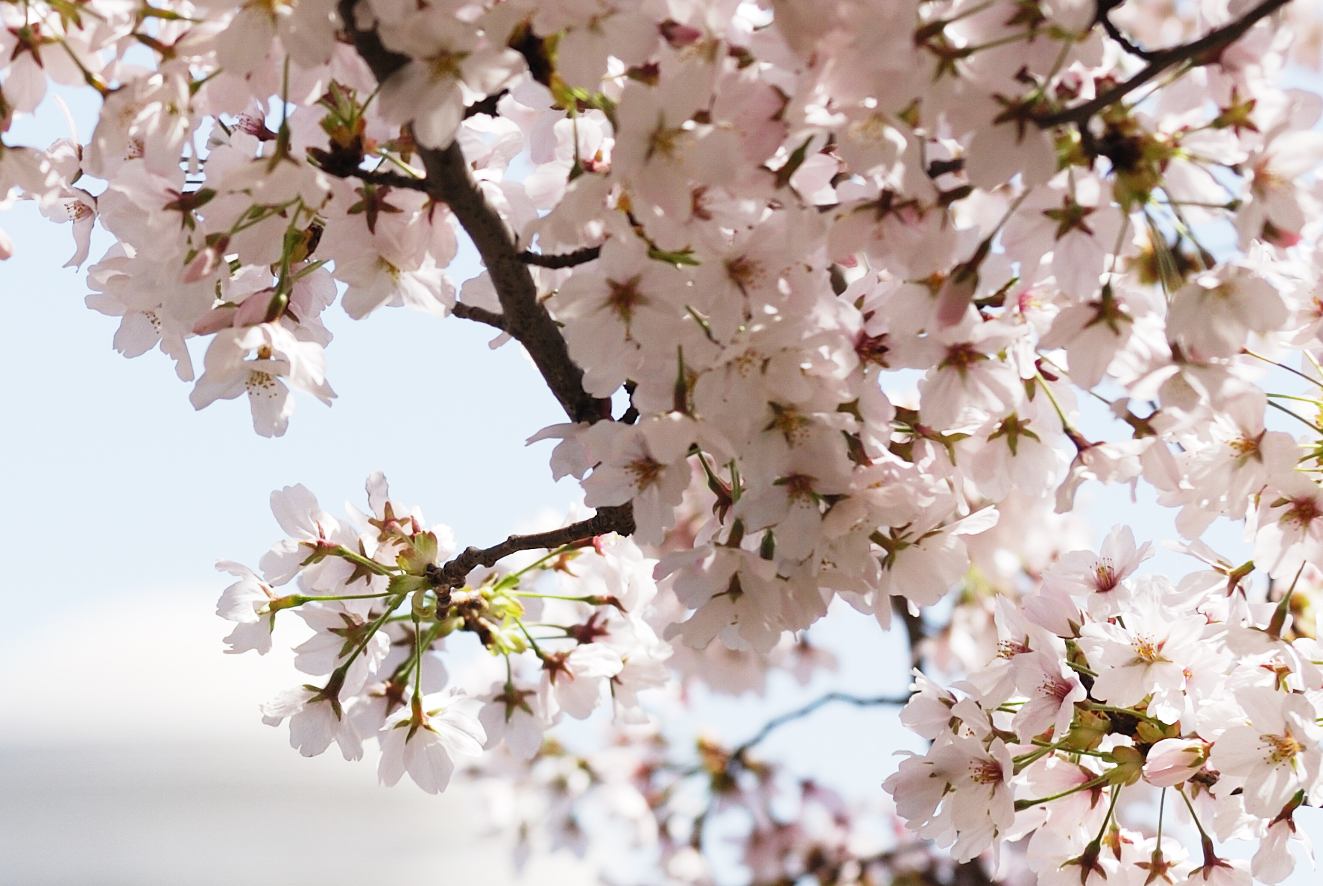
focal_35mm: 229
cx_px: -18
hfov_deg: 8.9
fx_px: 8425
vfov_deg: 6.0
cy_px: 662
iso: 100
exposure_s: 1/640
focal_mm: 70
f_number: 5
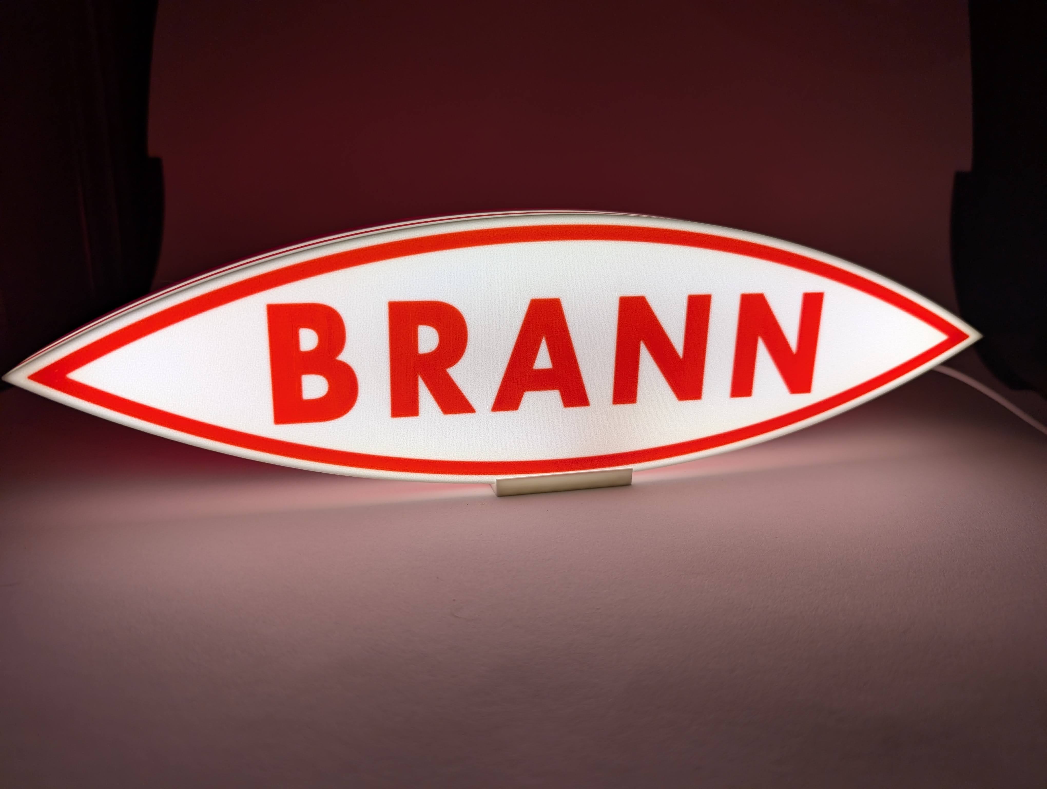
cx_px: 524
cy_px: 394
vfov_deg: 56.9
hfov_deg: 71.5
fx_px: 727
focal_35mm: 24
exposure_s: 1/100
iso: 53
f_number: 1.68
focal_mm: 6.9
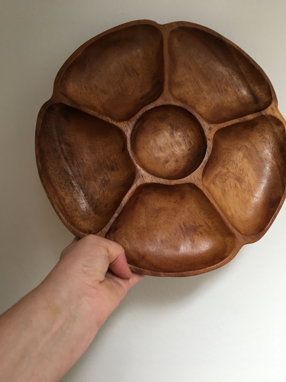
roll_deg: +0.4
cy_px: 191
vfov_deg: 61.7
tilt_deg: -13.1
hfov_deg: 48.2
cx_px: 143
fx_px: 319
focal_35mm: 29
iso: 100
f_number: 2.2
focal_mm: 4.15
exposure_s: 1/33
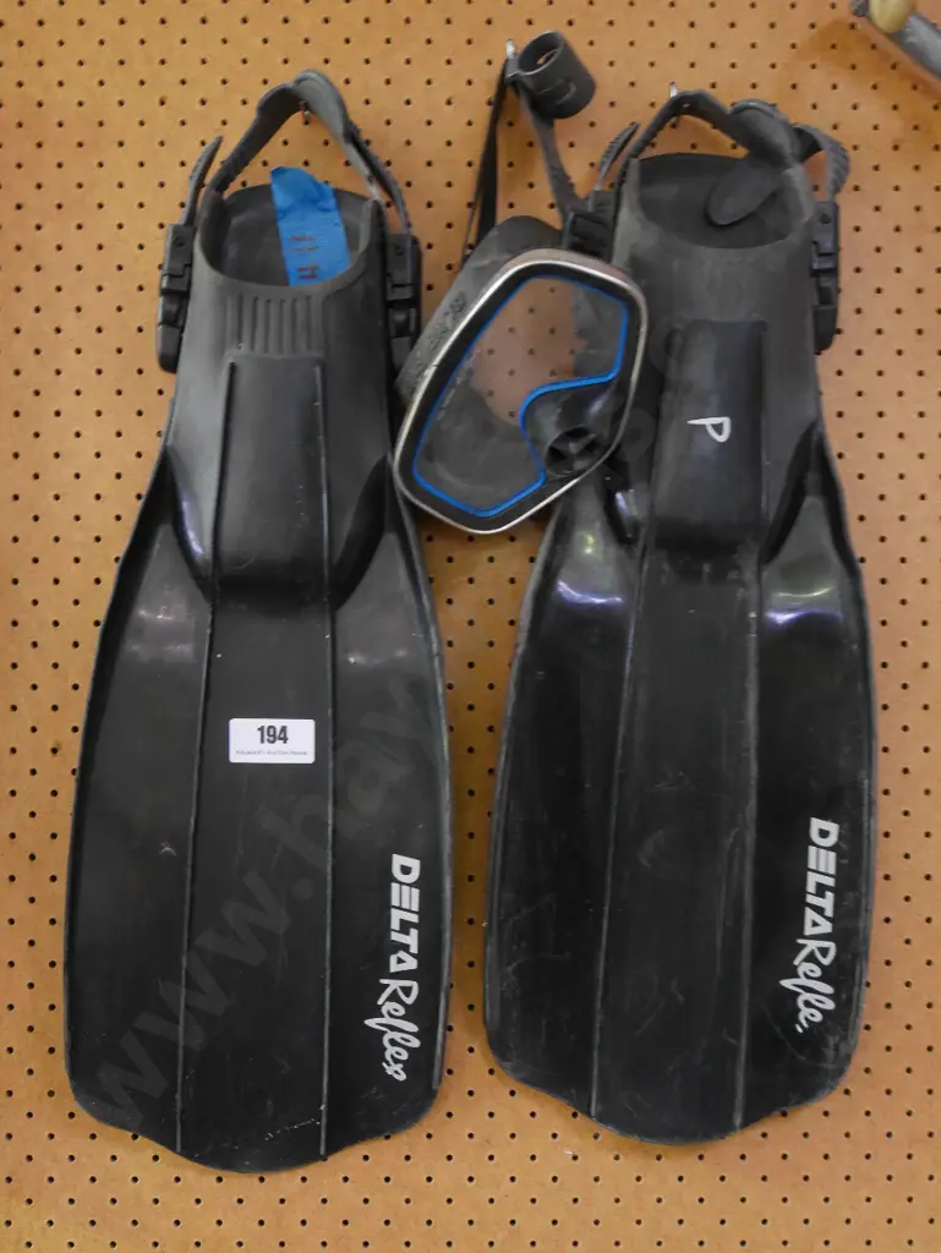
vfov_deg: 42.9
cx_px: 470
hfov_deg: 32.9
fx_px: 1593
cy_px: 626
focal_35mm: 44
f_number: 4.8
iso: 3200
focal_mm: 22
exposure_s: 1/6
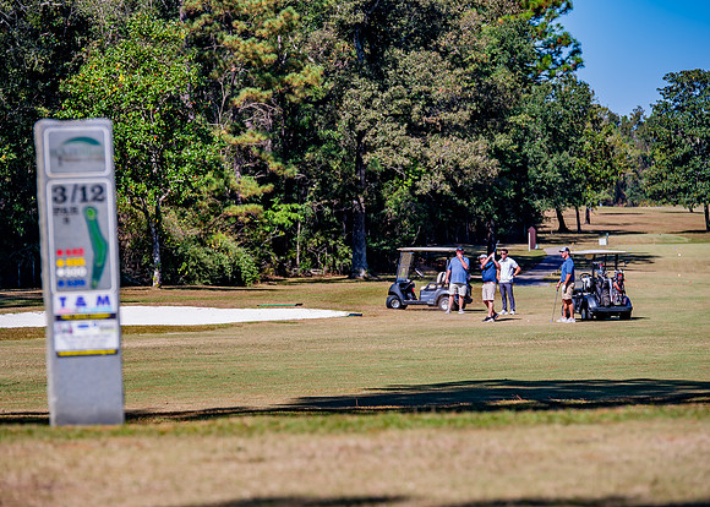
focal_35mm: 170
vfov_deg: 8.5
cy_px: 260
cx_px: 346
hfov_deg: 11.8
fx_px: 3426
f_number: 4
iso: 100
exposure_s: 1/640
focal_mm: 155
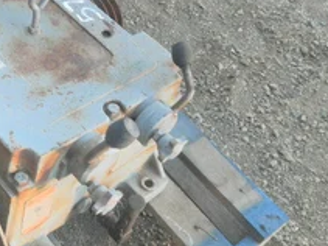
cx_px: 28
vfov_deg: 27.5
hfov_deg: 34.1
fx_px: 502
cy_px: 101
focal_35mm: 53
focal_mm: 5
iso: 100
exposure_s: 1/30
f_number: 3
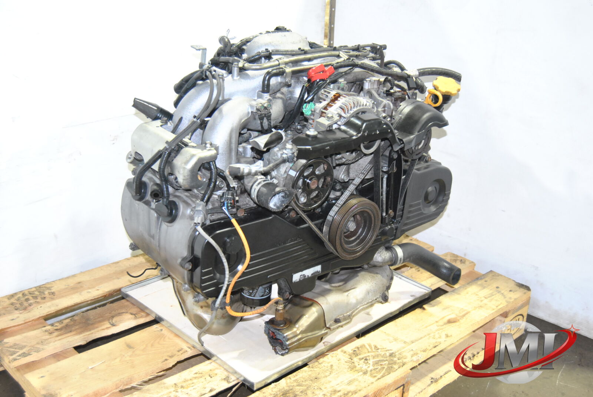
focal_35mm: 42
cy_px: 198
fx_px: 693
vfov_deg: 32.0
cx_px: 296
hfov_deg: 46.3
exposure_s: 1/60
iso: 800
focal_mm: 28
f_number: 5
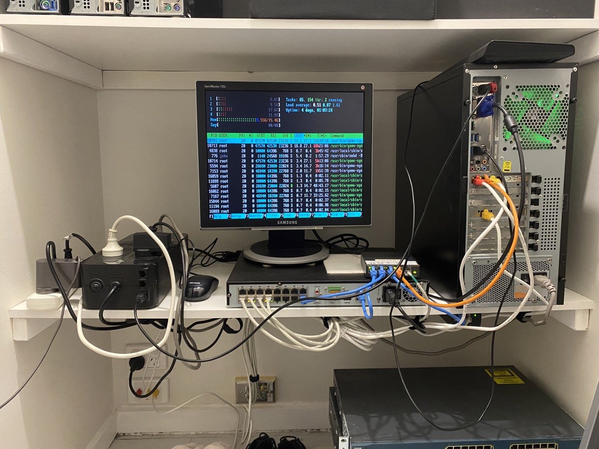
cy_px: 224
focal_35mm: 26
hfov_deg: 67.3
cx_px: 300
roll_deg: +0.0
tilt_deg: -7.7
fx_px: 450
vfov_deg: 53.1
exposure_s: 1/59
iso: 500
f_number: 1.8
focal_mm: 4.25
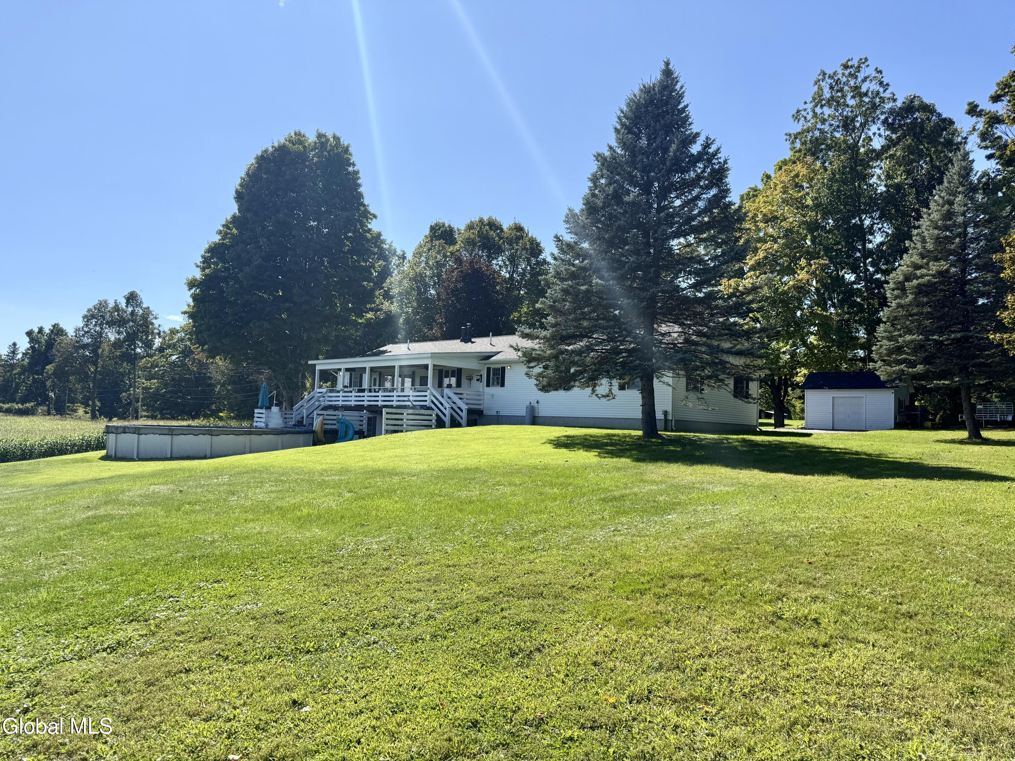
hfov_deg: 71.6
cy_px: 380
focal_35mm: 24
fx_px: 704
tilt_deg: +2.6
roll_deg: -2.8
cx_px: 508
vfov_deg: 56.8
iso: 80
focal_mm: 6.76
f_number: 1.78
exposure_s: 1/4167
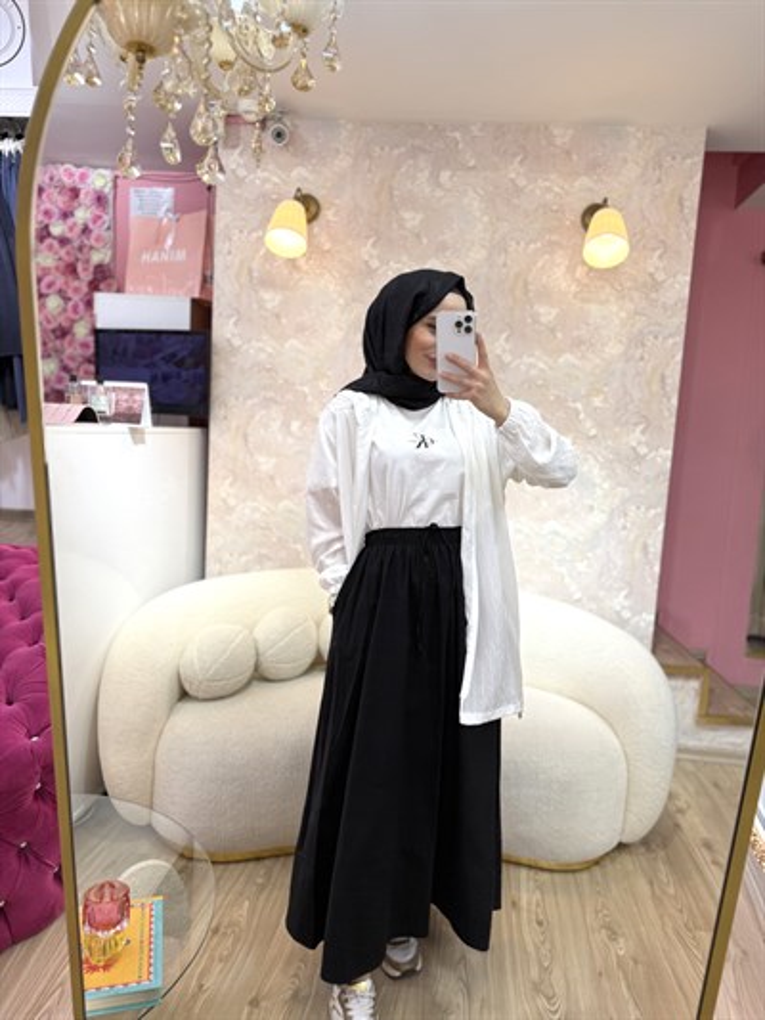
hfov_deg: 56.8
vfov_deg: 71.6
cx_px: 382
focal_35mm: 24
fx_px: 707
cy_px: 510
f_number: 1.78
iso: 50
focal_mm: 6.76
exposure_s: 1/137
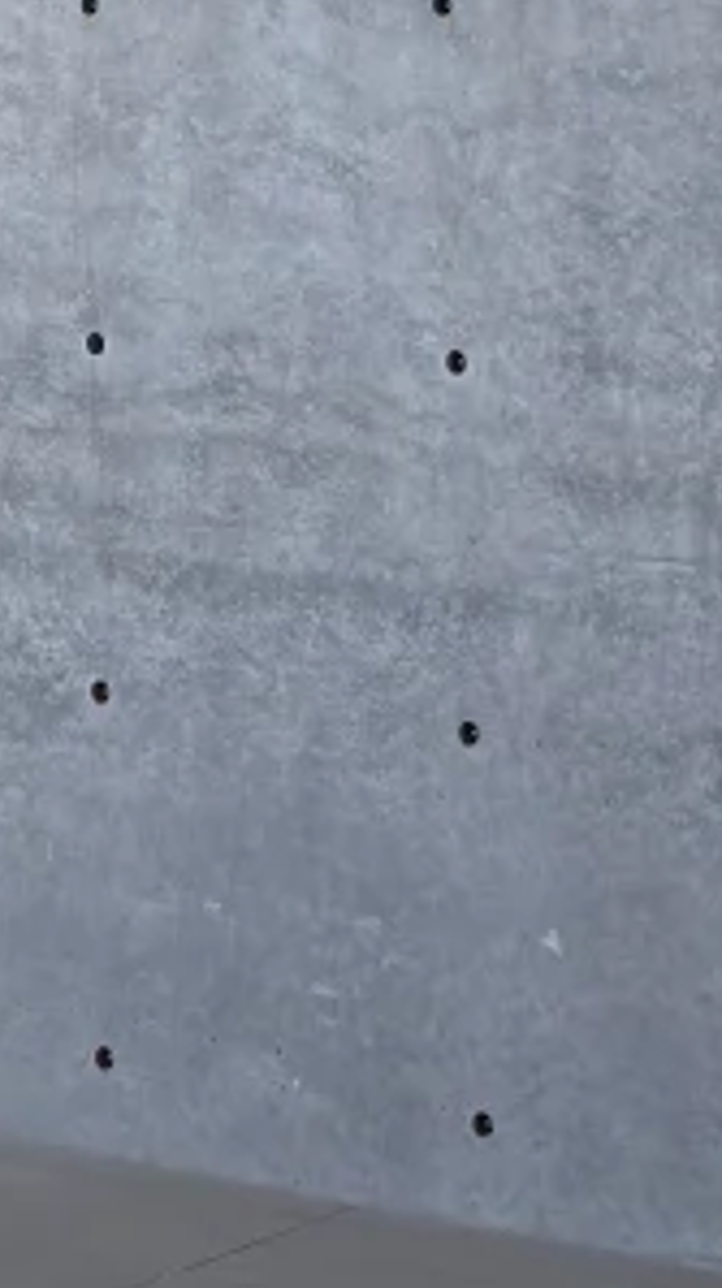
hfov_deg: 8.8
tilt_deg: +16.8
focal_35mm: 137
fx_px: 4676
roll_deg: +0.6
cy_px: -1457
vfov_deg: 13.1
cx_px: -39
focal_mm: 5.96
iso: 64
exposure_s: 1/50
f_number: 1.6
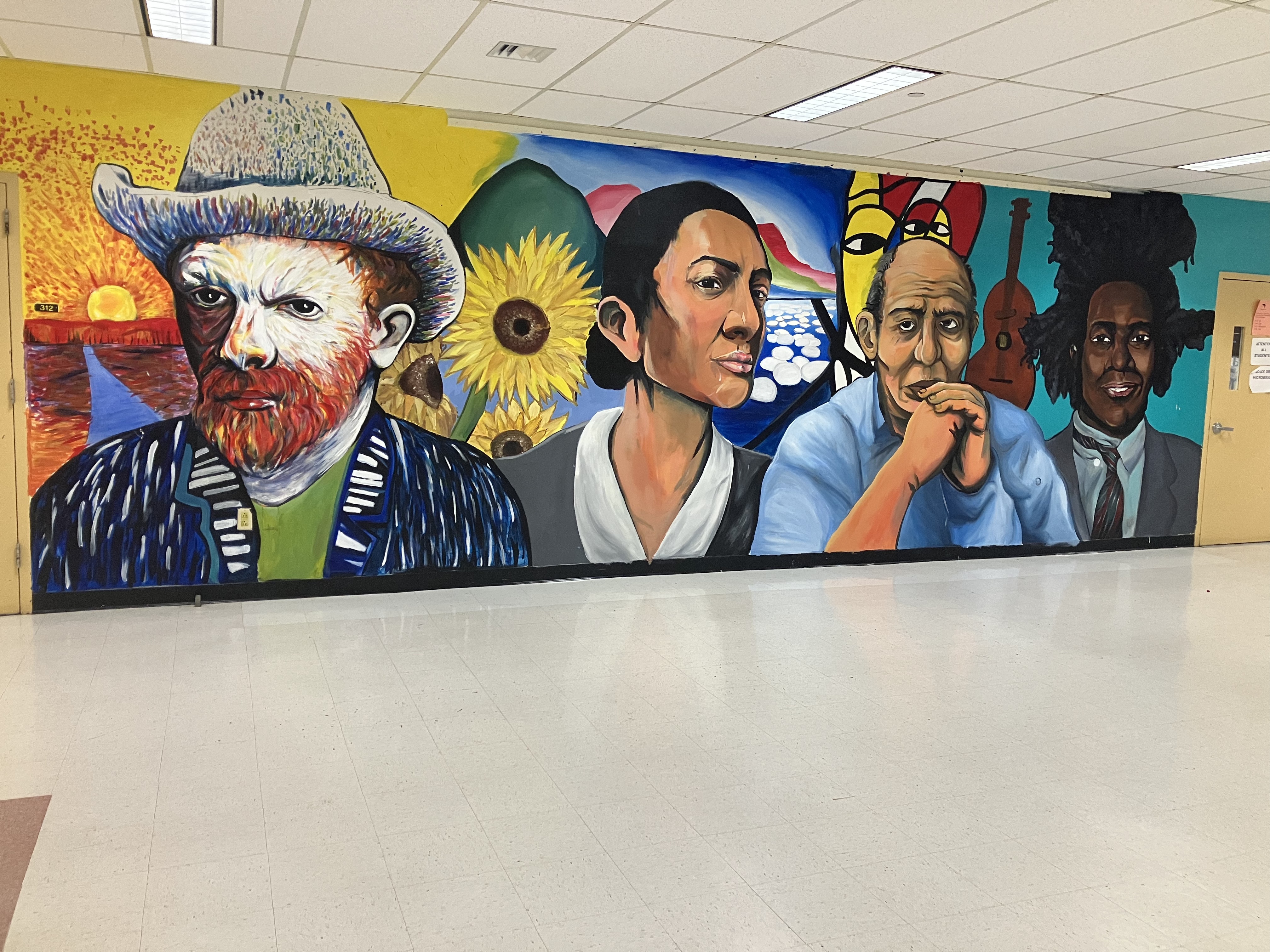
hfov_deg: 63.4
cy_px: 476
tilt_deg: -5.5
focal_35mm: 28
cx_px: 635
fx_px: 1027
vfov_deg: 49.7
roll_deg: -1.8
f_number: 1.8
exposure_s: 1/60
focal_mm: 3.99
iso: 200
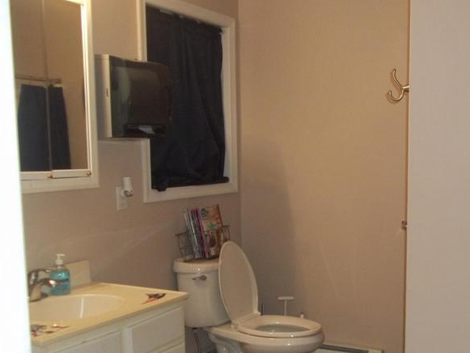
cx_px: 305
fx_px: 638
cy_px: 247
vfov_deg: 30.6
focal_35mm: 47
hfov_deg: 40.0
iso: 160
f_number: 2.9
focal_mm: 5.7
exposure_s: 1/30
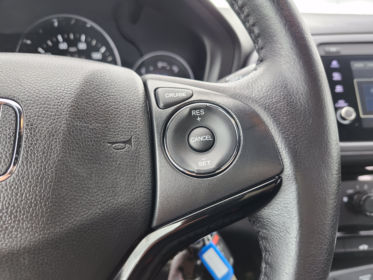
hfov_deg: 73.9
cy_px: 140
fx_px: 248
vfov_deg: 58.9
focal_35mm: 23
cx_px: 186
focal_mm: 5.54
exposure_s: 1/120
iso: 160
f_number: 1.8
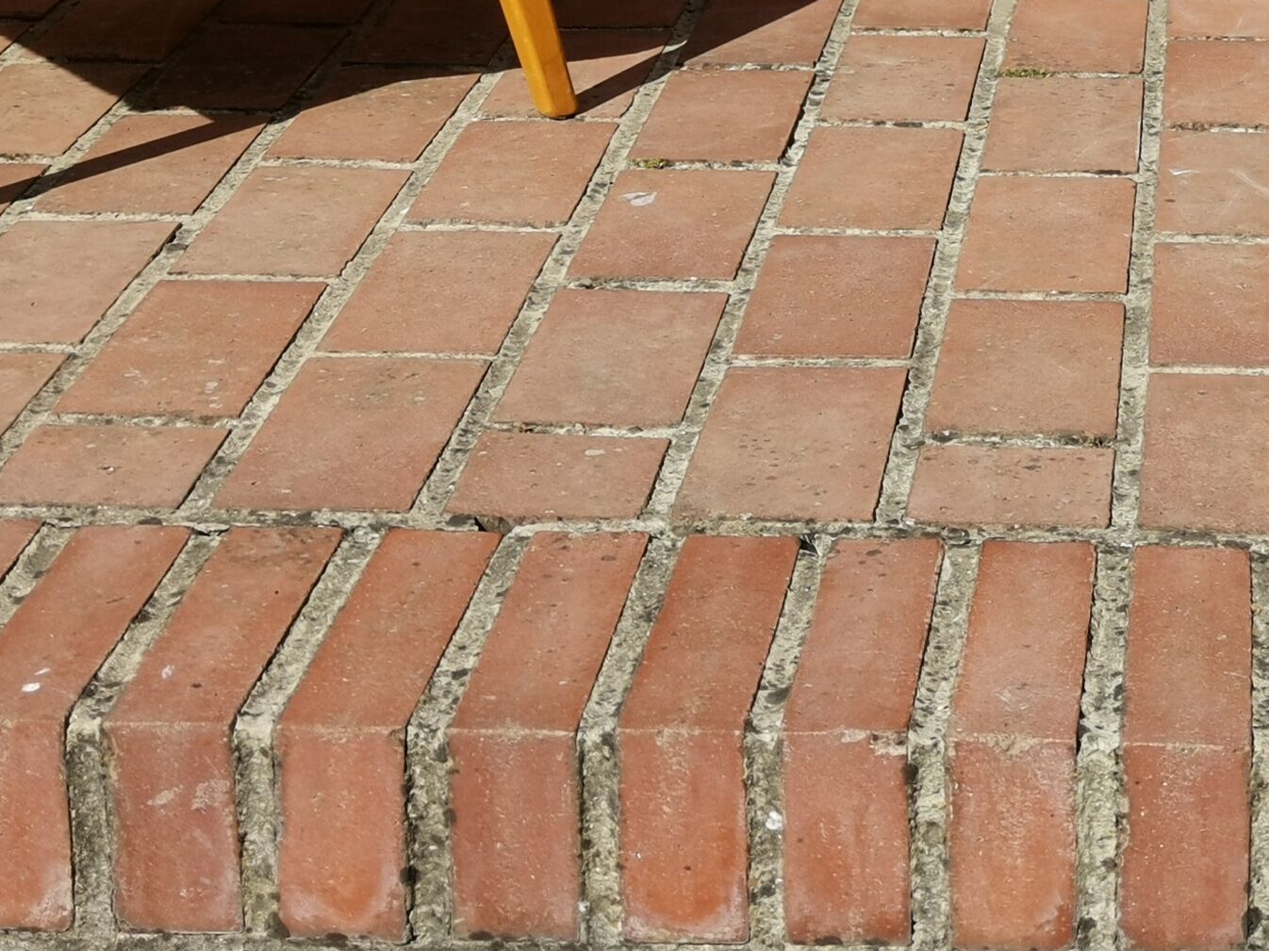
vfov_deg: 13.8
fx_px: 3775
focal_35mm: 103
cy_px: -283
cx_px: 1086
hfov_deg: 18.8
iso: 50
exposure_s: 1/2591
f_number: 1.8
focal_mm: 5.58
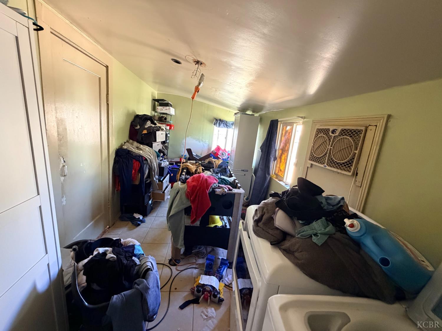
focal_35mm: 14
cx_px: 221
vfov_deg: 85.7
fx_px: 179
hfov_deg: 102.1
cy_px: 166
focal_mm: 2.22
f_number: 2.2
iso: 800
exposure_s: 1/60
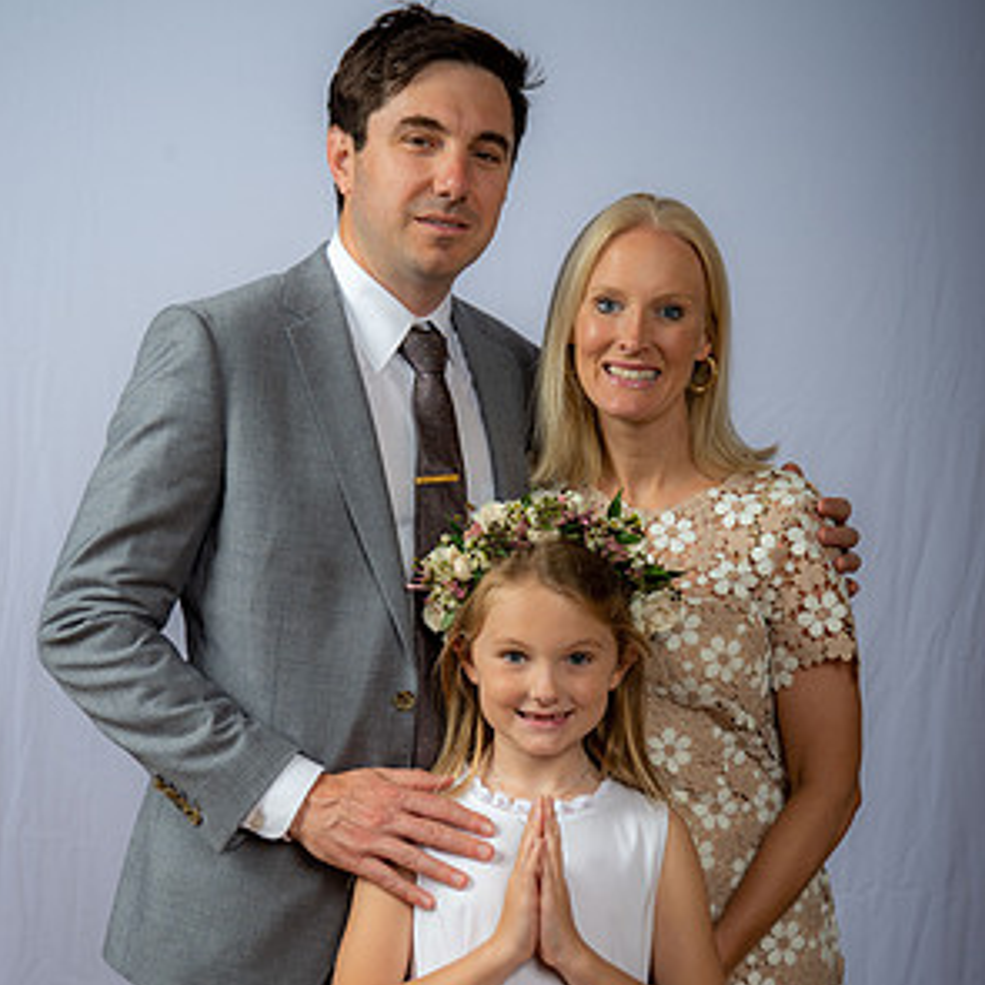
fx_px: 2414
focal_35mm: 75
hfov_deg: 23.1
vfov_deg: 23.0
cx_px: 496
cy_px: 614
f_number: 6.3
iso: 250
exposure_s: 1/200
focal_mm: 58
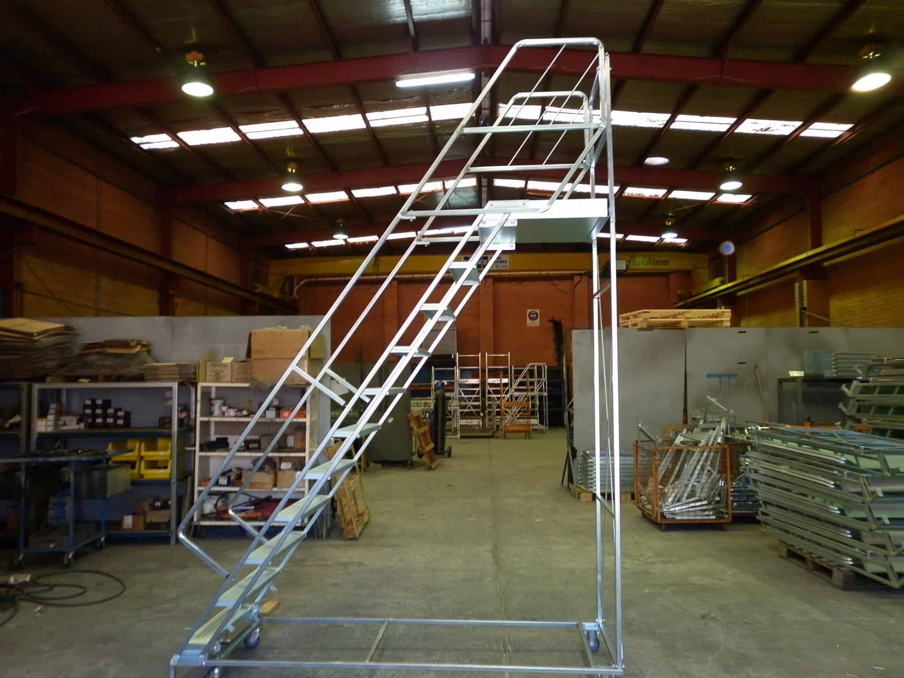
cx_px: 452
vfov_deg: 49.7
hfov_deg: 63.4
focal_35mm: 28
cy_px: 339
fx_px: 731
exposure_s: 1/30
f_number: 2.8
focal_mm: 5
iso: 160
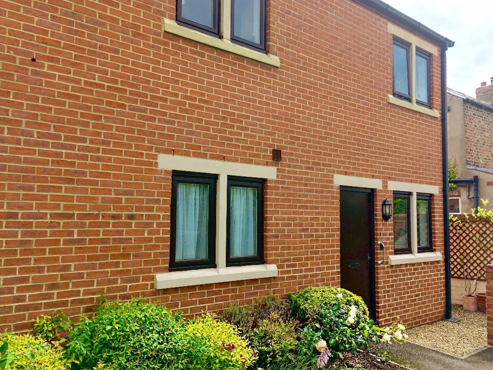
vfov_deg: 48.2
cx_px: 246
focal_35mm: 29
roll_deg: +2.4
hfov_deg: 61.7
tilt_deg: +4.0
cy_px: 185
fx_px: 413
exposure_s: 1/345
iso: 25
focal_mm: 4.15
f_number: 2.2
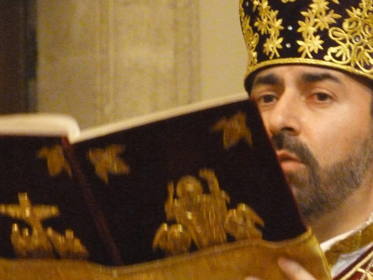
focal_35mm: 540
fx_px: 5819
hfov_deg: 3.7
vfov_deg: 2.8
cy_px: 112
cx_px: 241
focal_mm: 52.3
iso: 1250
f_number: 4
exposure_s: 1/15
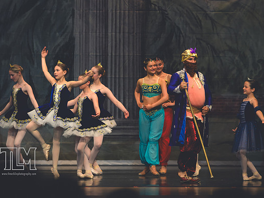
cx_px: 131
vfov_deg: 5.5
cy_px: 99
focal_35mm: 271
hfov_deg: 7.3
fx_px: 2066
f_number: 2.8
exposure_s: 1/500
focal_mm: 160
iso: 500
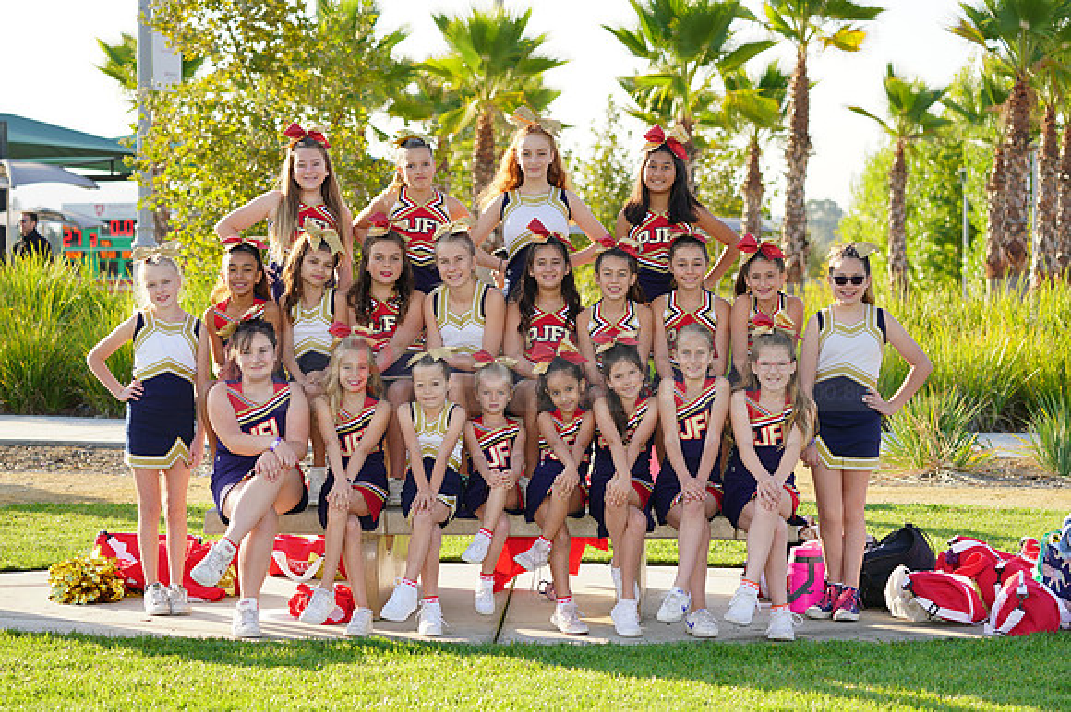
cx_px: 536
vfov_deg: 13.7
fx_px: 2973
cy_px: 356
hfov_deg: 20.4
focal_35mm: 100
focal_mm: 100
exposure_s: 1/250
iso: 100
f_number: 5
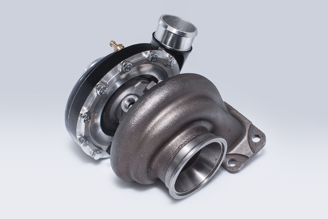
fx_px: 478
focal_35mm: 52
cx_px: 164
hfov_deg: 37.9
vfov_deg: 25.7
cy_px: 110
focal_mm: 35
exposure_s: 1/50
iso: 100
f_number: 20
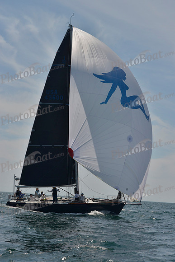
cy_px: 131
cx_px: 88
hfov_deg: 19.5
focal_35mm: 70
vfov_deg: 28.8
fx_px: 510
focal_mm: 70
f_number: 11
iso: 400
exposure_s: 1/800
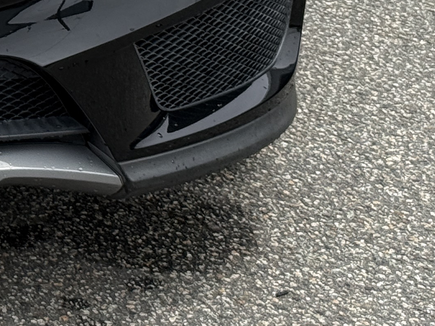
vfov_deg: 7.8
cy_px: -274
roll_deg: -1.7
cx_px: -260
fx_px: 2299
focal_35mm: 183
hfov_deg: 10.4
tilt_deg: -11.5
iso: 64
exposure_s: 1/3704
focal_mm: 6.76
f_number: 1.78
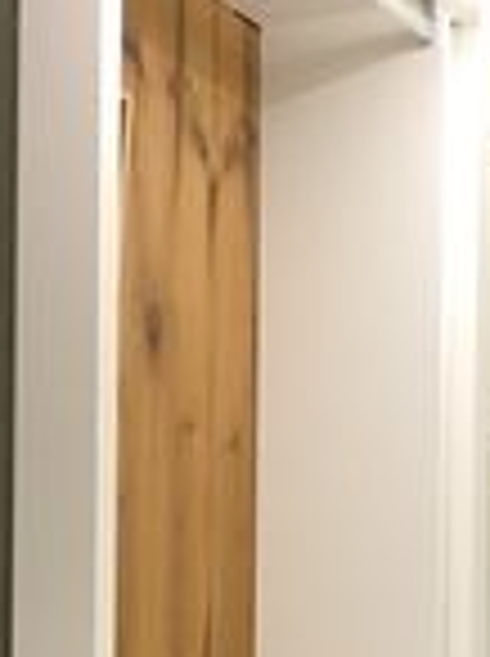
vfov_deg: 13.1
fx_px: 2650
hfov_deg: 10.4
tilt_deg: +2.9
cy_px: 1071
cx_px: 593
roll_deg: -0.1
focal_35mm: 140
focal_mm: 4.15
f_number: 2.2
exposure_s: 1/33
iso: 64
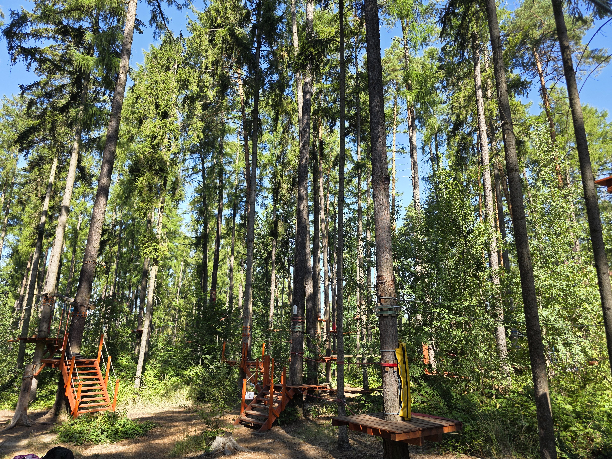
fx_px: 407
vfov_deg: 58.9
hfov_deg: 73.9
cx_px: 306
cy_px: 230
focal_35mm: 23
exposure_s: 1/359
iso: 32
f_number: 1.7
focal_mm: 6.3
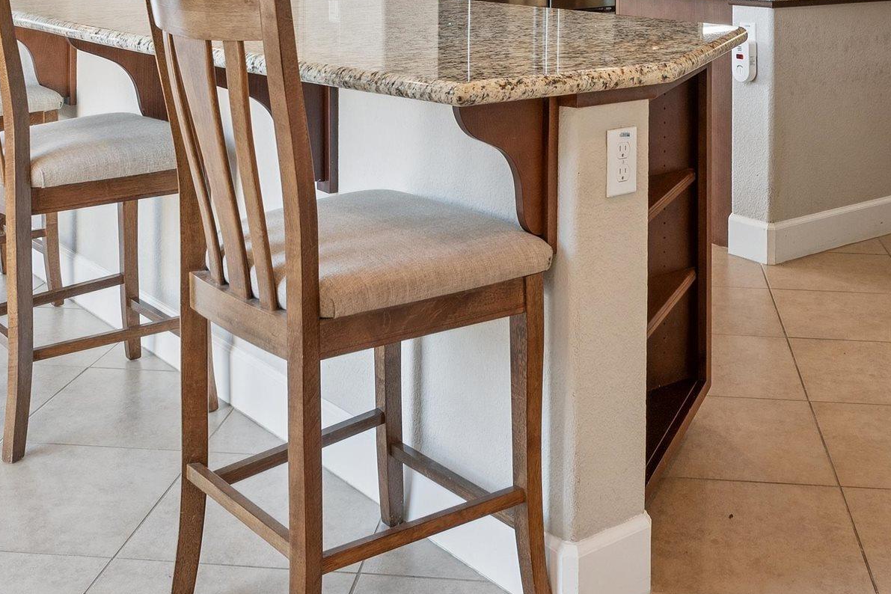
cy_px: -81
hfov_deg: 40.3
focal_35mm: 49
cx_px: 461
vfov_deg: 25.3
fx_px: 1213
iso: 400
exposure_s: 1/20
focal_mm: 19
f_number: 8
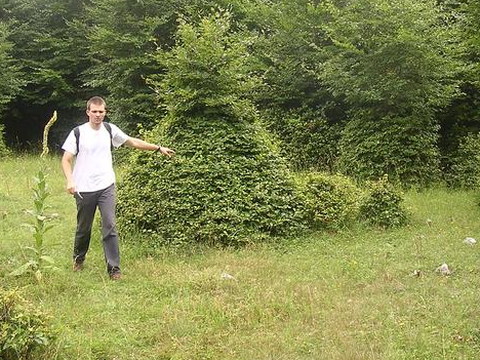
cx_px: 274
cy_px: 139
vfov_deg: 28.0
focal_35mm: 52
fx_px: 721
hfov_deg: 36.8
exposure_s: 1/163
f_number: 2.8
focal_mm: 5.8
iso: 100
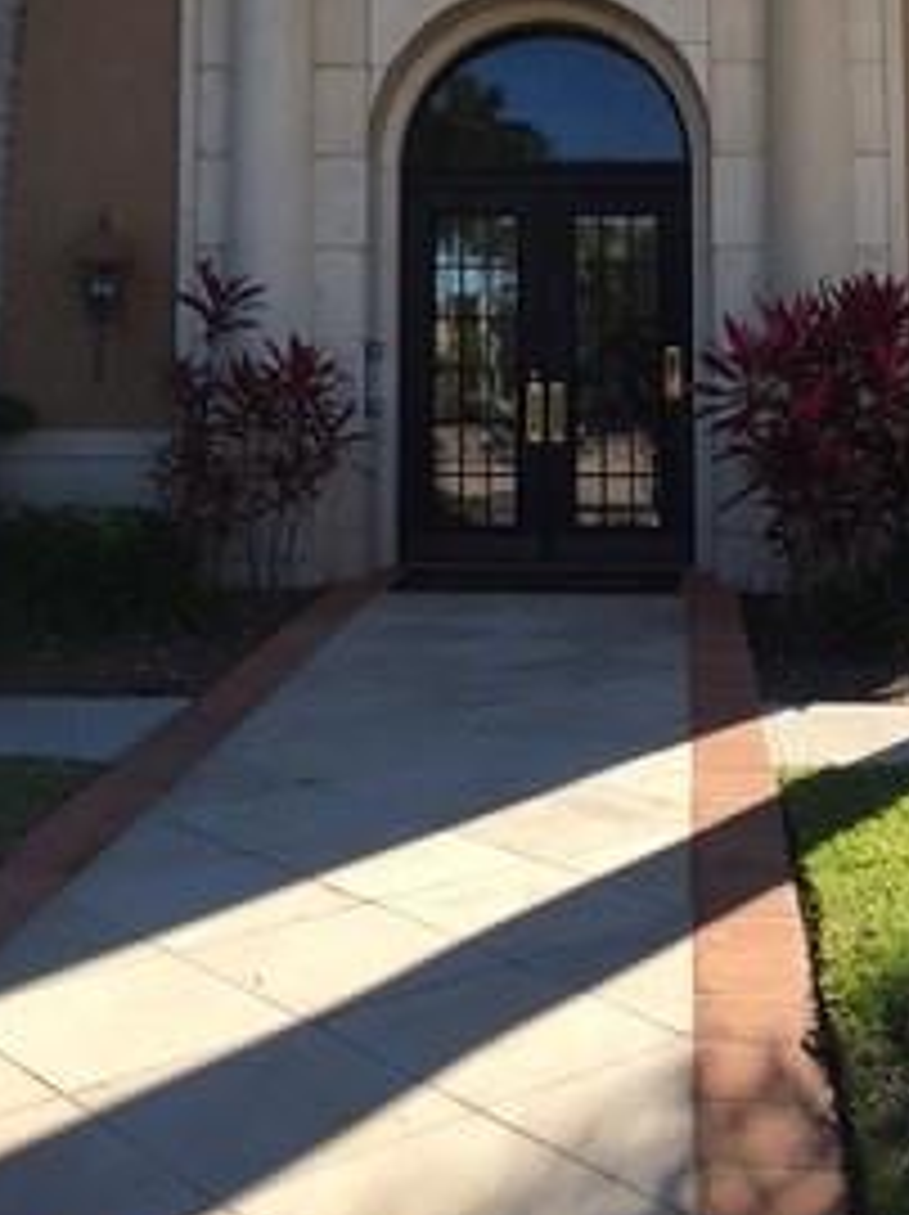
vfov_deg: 33.7
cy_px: 202
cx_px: 531
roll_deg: +0.8
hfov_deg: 26.5
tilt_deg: +7.8
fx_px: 1929
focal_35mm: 55
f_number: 2.2
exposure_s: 1/836
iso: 25
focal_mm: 4.15
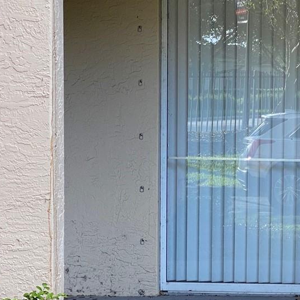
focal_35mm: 136
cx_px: 348
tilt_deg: -5.2
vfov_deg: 12.8
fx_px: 1333
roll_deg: -1.5
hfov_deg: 12.6
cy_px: 217
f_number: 2
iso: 20
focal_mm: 6
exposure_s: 1/249
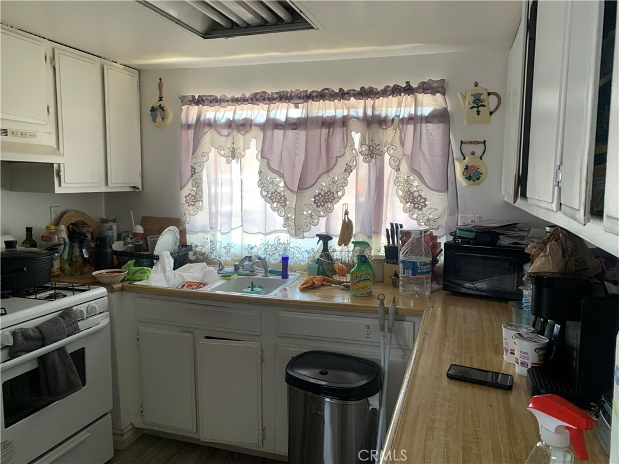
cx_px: 310
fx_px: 465
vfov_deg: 53.1
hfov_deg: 67.3
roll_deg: -0.1
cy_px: 232
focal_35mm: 26
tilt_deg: -8.5
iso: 125
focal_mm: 4.25
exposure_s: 1/60
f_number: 1.8
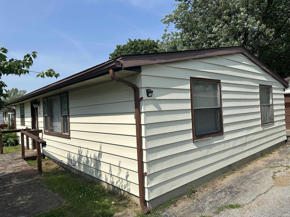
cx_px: 145
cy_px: 108
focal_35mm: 24
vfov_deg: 56.8
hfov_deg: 71.6
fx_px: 201
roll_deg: +2.0
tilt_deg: -0.6
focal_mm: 6.86
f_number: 1.78
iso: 80
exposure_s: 1/5848
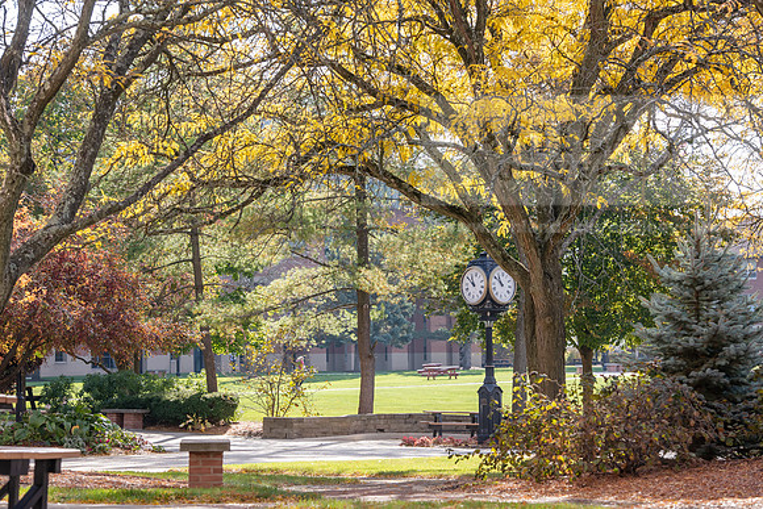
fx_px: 2332
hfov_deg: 18.6
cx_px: 382
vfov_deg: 12.5
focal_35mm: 110
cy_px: 254
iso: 250
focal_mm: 110
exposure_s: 1/200
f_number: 7.1
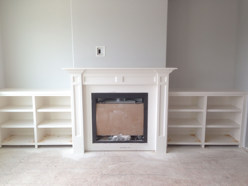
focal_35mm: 33
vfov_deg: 42.9
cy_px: 93
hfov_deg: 55.4
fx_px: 236
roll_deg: -0.1
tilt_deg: -8.3
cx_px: 124
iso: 50
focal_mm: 4.12
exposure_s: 1/60
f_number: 2.4
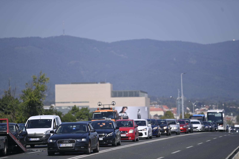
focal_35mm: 200
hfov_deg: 10.3
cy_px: 80
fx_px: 1328
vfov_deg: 6.9
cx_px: 120
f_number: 2.8
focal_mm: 200
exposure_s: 1/4000
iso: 100
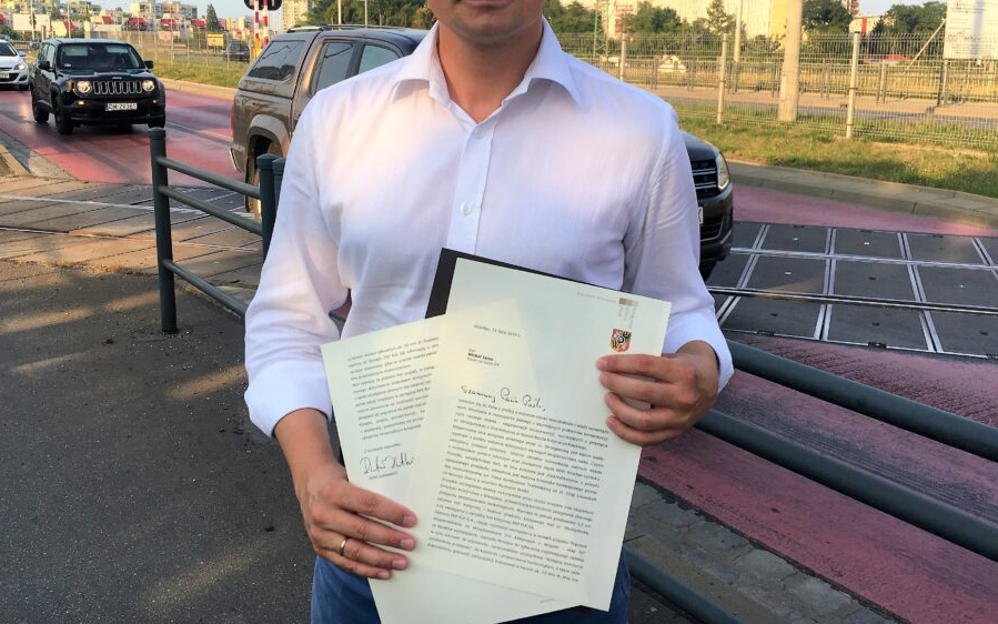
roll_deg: -0.5
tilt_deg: -9.1
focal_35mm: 35
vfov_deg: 36.1
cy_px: 229
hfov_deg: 55.3
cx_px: 510
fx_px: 952
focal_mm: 4.15
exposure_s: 1/712
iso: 25
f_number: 2.2
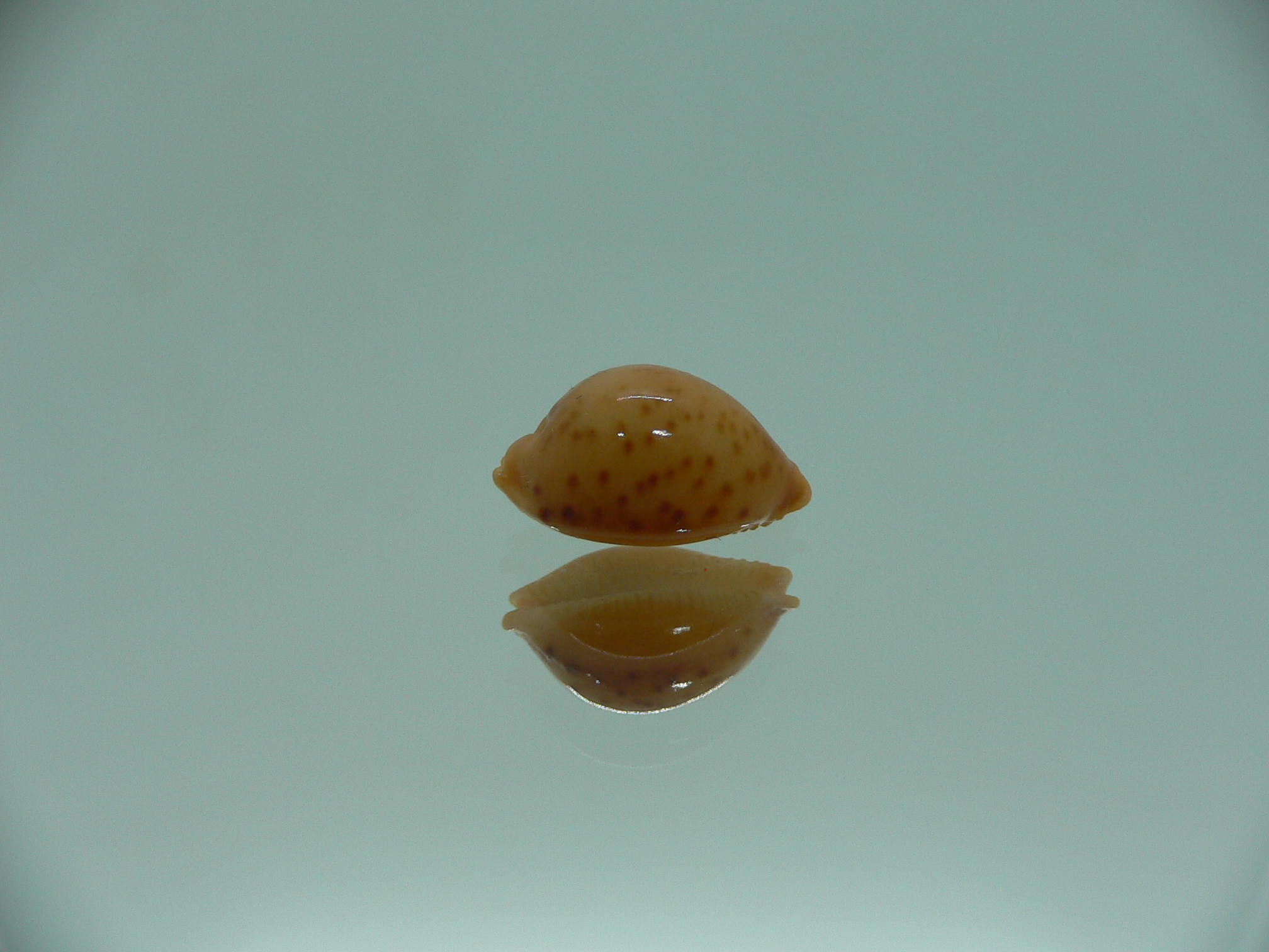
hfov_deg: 52.6
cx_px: 634
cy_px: 476
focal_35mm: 35
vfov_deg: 40.7
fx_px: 1283
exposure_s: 1/60
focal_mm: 4.6
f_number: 2.8
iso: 80
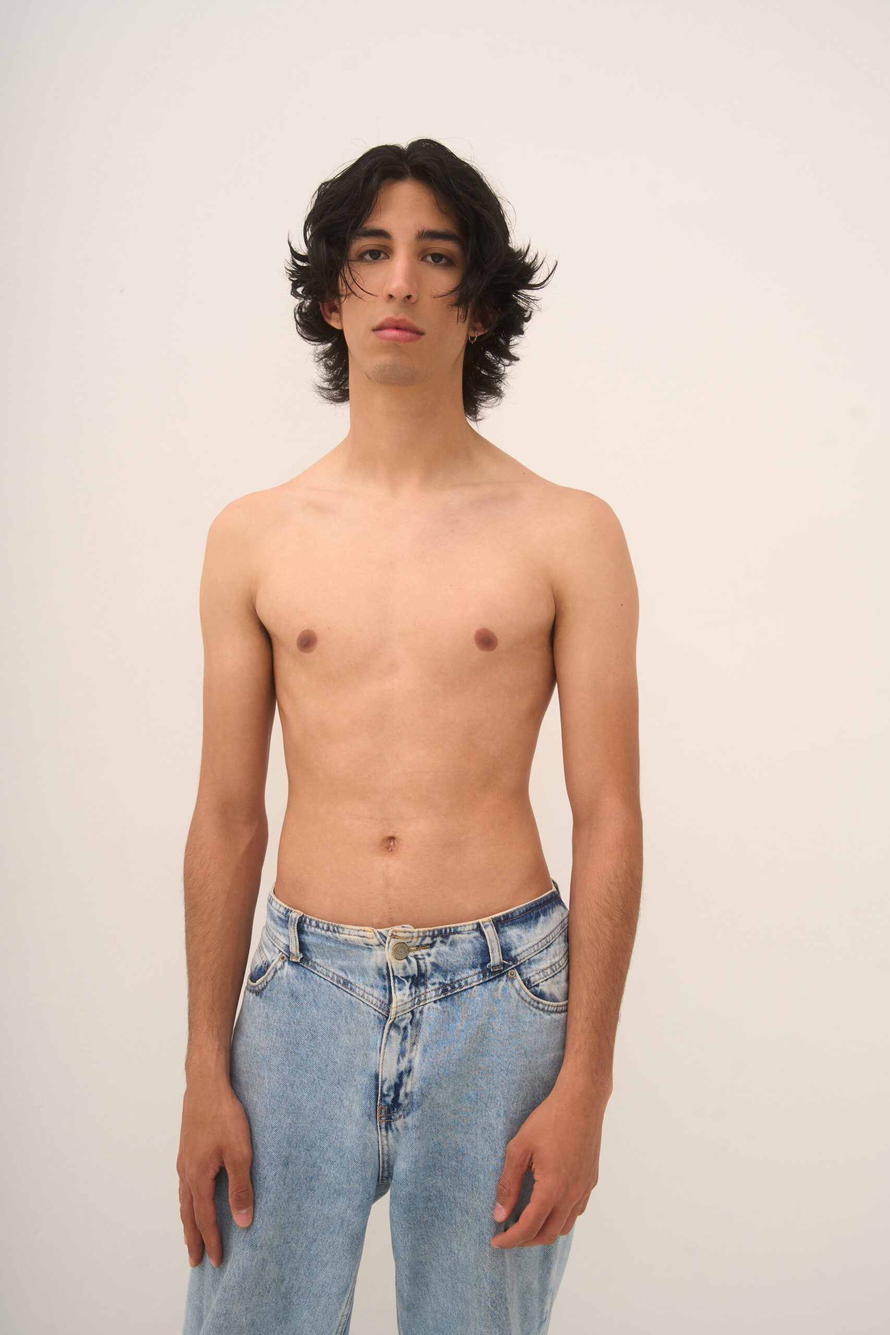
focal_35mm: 40
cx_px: 445
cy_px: 668
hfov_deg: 33.4
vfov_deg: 48.5
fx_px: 1483
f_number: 7.1
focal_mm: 40
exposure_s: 1/200
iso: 400
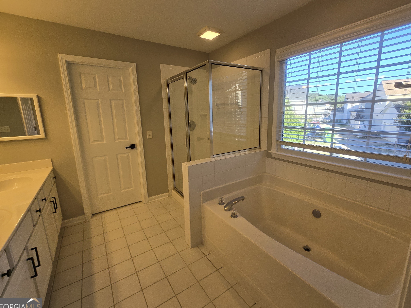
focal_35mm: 14
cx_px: 214
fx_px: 166
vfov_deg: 85.6
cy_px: 148
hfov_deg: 102.0
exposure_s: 1/311
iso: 50
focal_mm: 2.2
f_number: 2.2
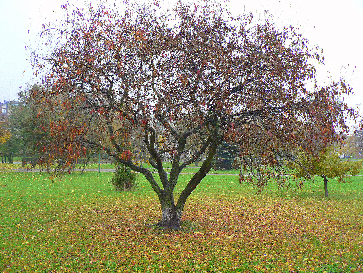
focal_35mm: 36
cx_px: 182
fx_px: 378
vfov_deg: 39.7
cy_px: 136
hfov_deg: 51.4
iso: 80
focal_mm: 6
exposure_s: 1/50
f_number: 2.8
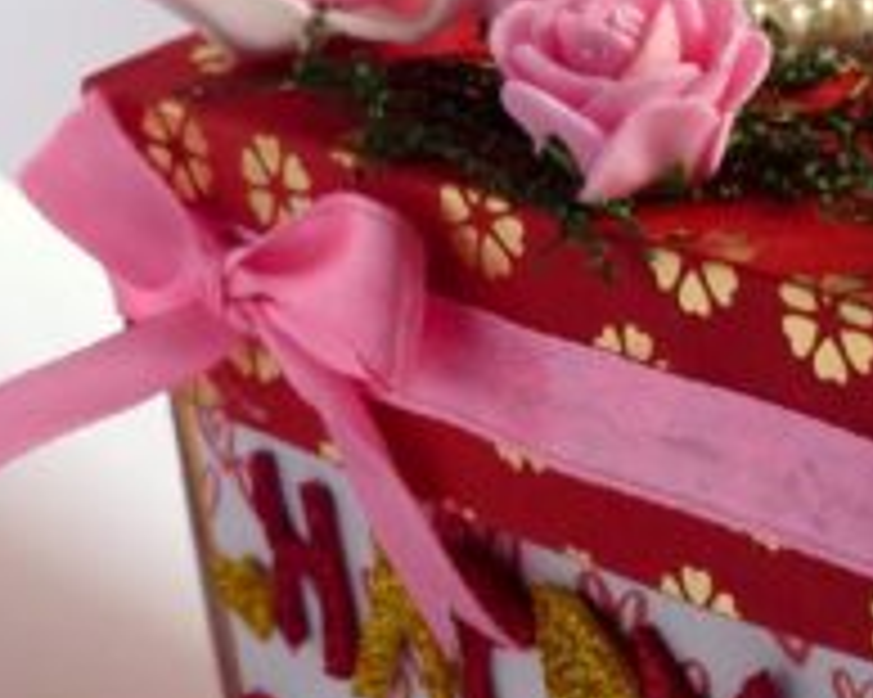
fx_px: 3202
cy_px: 554
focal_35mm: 124
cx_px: 801
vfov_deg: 12.4
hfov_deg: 15.3
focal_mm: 7.4
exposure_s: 1/80
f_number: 2.8
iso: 100
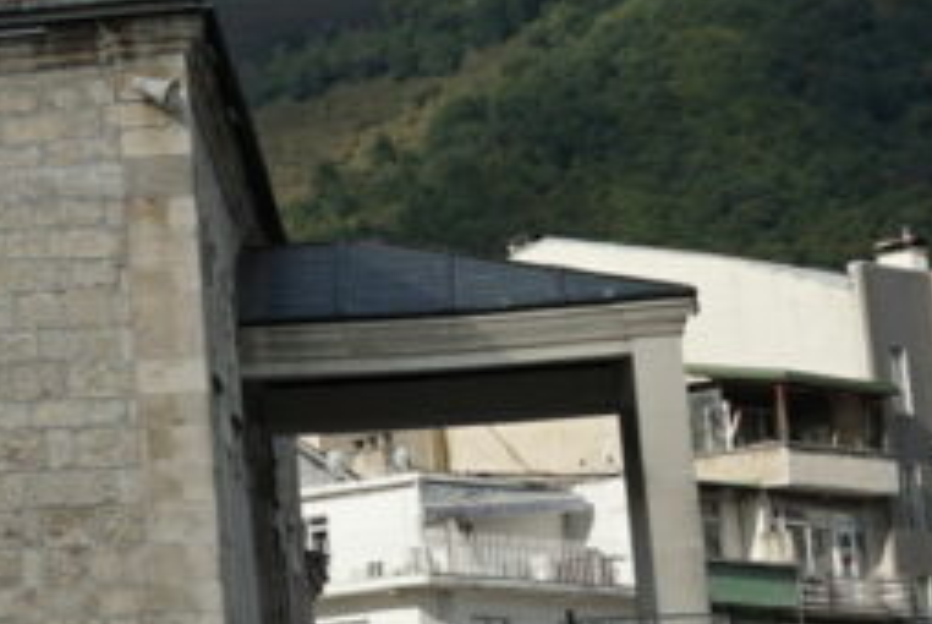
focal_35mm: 145
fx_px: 3758
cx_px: -550
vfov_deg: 9.4
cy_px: -50
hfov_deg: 13.2
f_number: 7.1
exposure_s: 1/500
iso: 125
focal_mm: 24
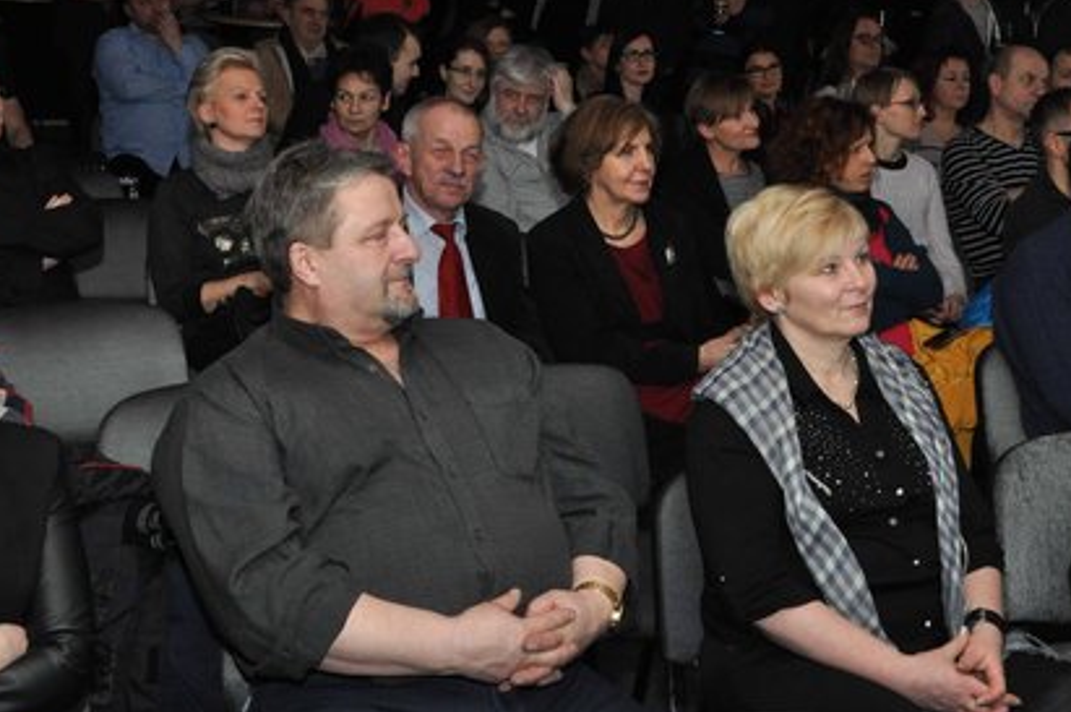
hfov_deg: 29.4
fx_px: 2044
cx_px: 529
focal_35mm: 69
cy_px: 256
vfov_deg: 19.7
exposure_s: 1/60
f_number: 13
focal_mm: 29
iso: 1000
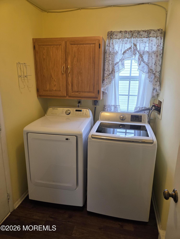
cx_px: 90
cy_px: 120
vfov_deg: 73.9
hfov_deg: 58.9
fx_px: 159
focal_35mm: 23
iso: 125
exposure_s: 1/120
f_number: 1.8
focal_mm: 5.4
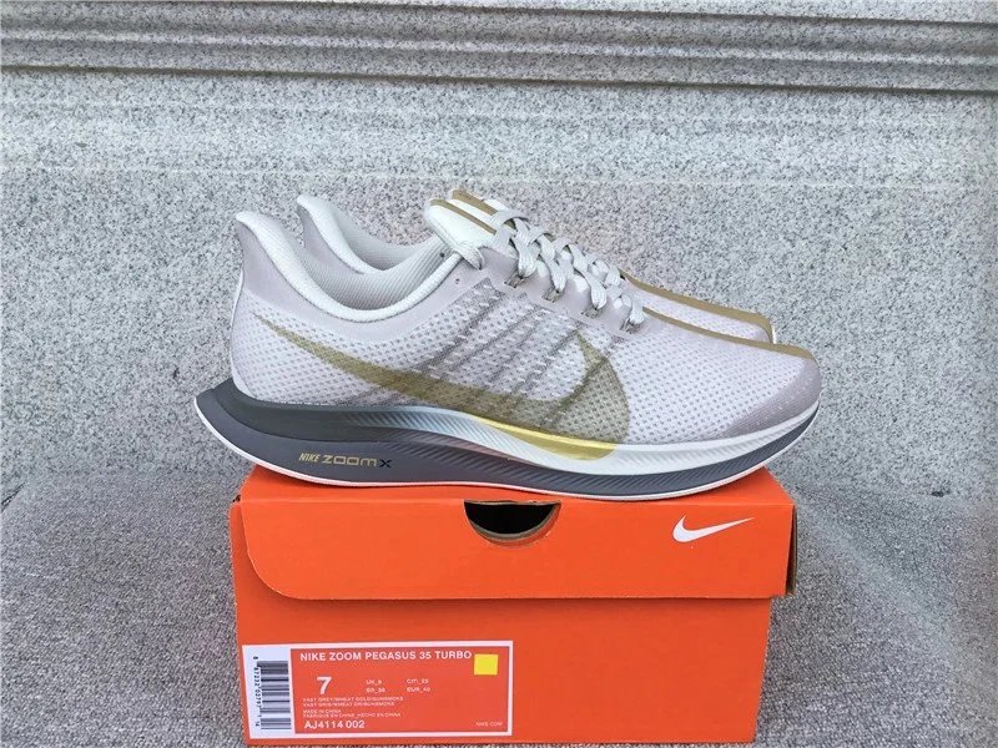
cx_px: 499
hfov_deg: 58.4
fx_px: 894
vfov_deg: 45.4
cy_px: 374
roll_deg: -0.9
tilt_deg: -16.0
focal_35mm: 31
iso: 25
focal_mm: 3.3
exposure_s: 1/455
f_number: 2.4
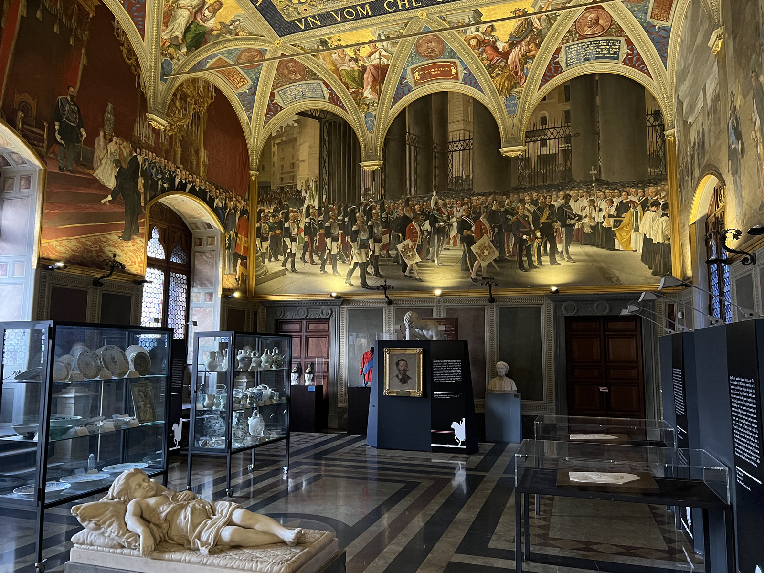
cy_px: 286
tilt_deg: +6.3
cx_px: 382
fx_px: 574
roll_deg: -0.4
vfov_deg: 53.1
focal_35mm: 26
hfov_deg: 67.3
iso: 640
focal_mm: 5.7
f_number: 1.5
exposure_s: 1/33
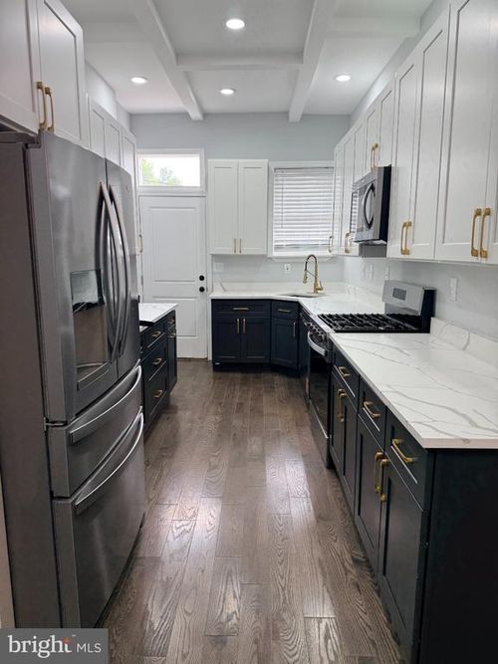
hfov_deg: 56.8
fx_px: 461
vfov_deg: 71.6
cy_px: 332
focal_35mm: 24
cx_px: 249
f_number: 1.78
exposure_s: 1/120
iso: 80
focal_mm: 6.76
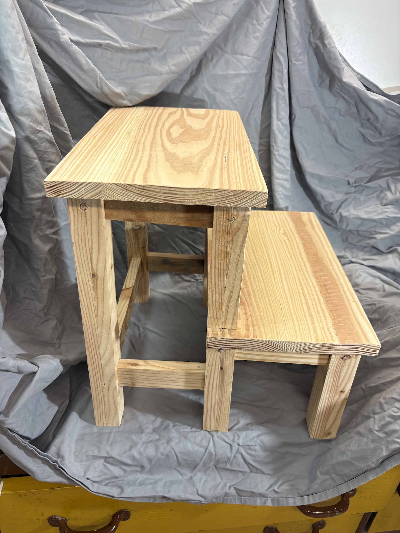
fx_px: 401
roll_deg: -2.1
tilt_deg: -30.5
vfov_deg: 67.3
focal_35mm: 26
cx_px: 200
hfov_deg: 53.1
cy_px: 266
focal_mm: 5.96
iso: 40
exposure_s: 1/100
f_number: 1.6
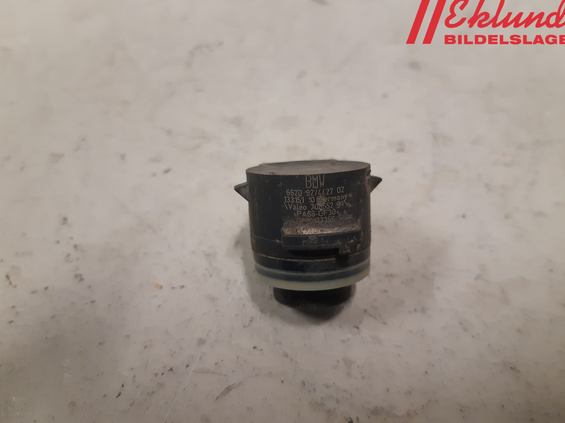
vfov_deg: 51.4
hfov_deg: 65.3
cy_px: 215
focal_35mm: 27
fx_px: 441
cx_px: 289
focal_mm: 3.93
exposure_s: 1/50
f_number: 1.7
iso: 250
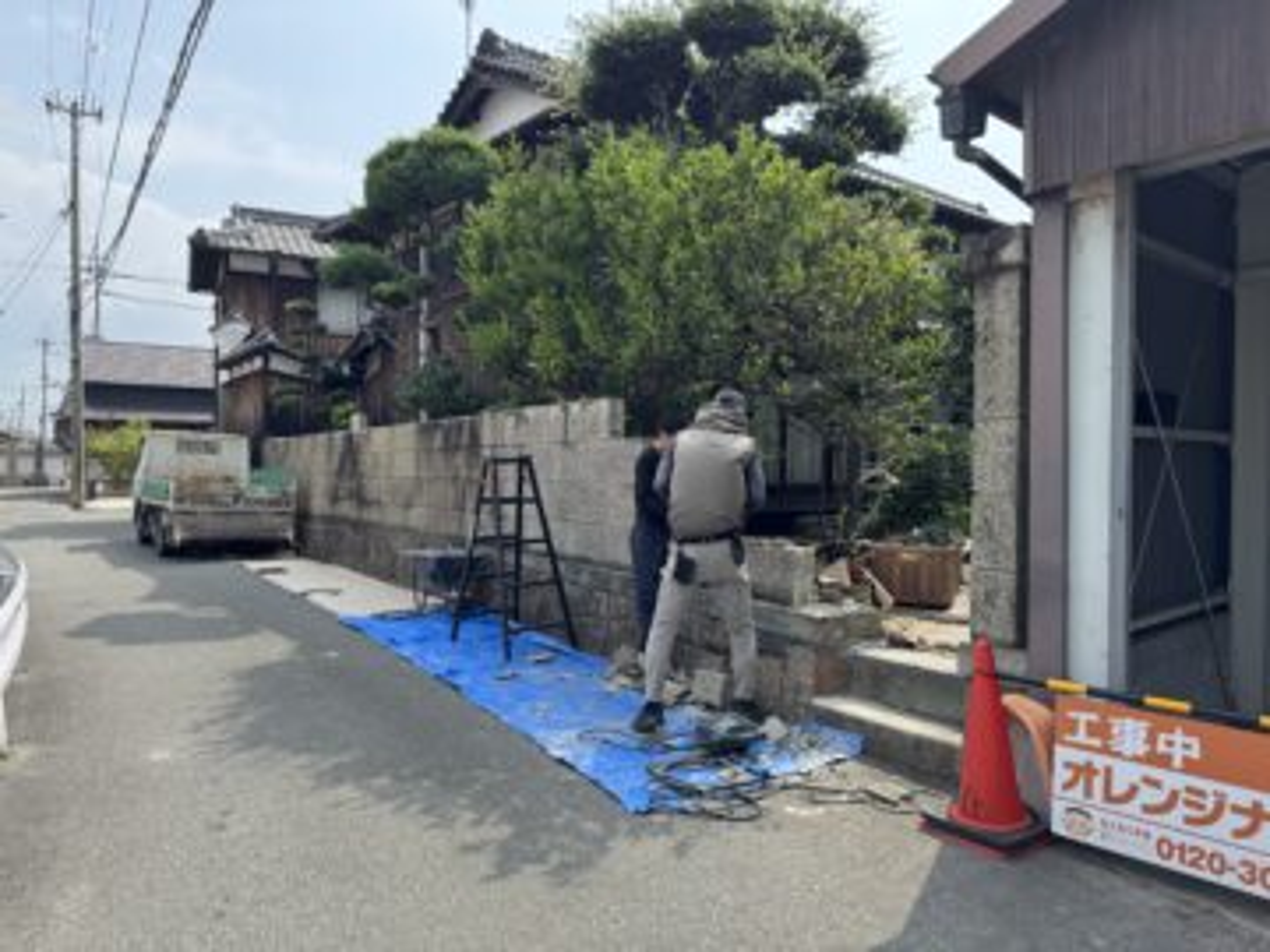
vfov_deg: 56.8
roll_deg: -0.2
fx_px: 881
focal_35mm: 24
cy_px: 476
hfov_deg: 71.6
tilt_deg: +0.2
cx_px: 635
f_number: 1.78
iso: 80
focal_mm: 6.76
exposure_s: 1/2041
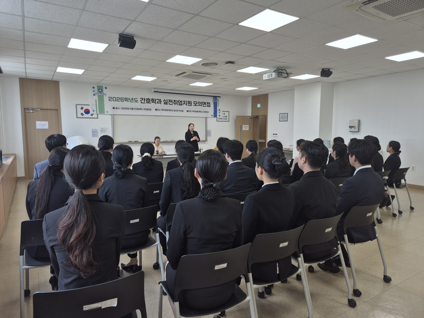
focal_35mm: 23
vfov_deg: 58.9
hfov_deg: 73.9
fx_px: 282
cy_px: 159
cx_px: 212
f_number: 1.8
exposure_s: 1/140
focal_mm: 5.4
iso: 25
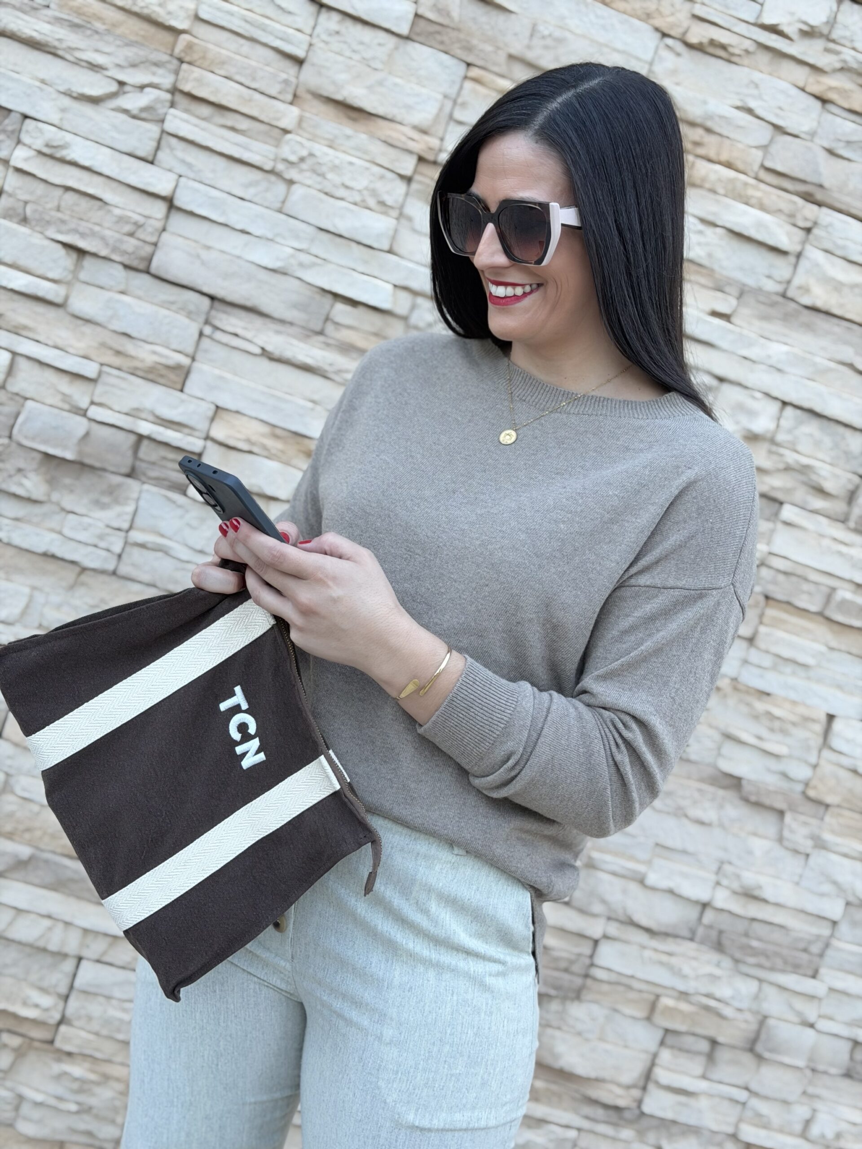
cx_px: 431
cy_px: 574
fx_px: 1594
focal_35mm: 48
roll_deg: -21.8
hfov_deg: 30.3
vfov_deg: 39.7
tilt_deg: -7.1
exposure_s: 1/236
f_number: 1.78
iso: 64
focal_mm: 6.76
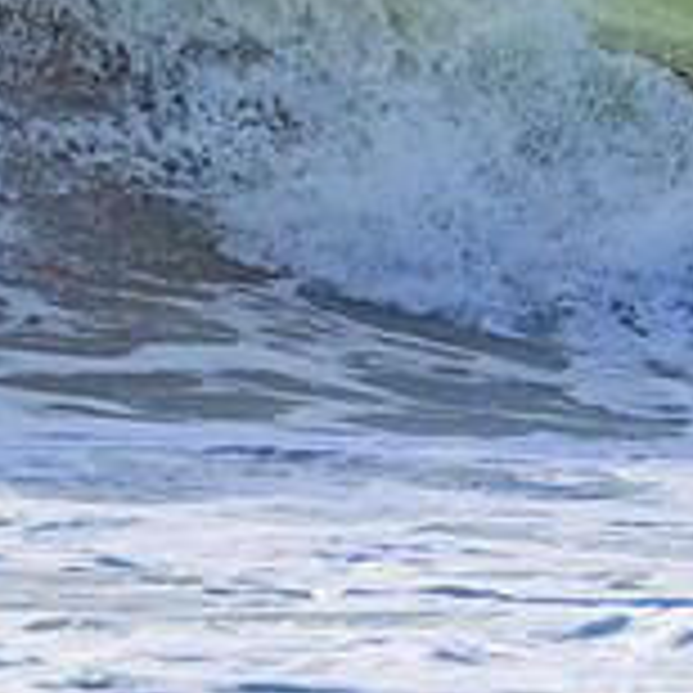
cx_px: 1292
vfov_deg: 0.7
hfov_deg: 0.7
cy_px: -16
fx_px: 57938
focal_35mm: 2558
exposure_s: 1/2000
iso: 1400
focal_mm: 800
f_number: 11
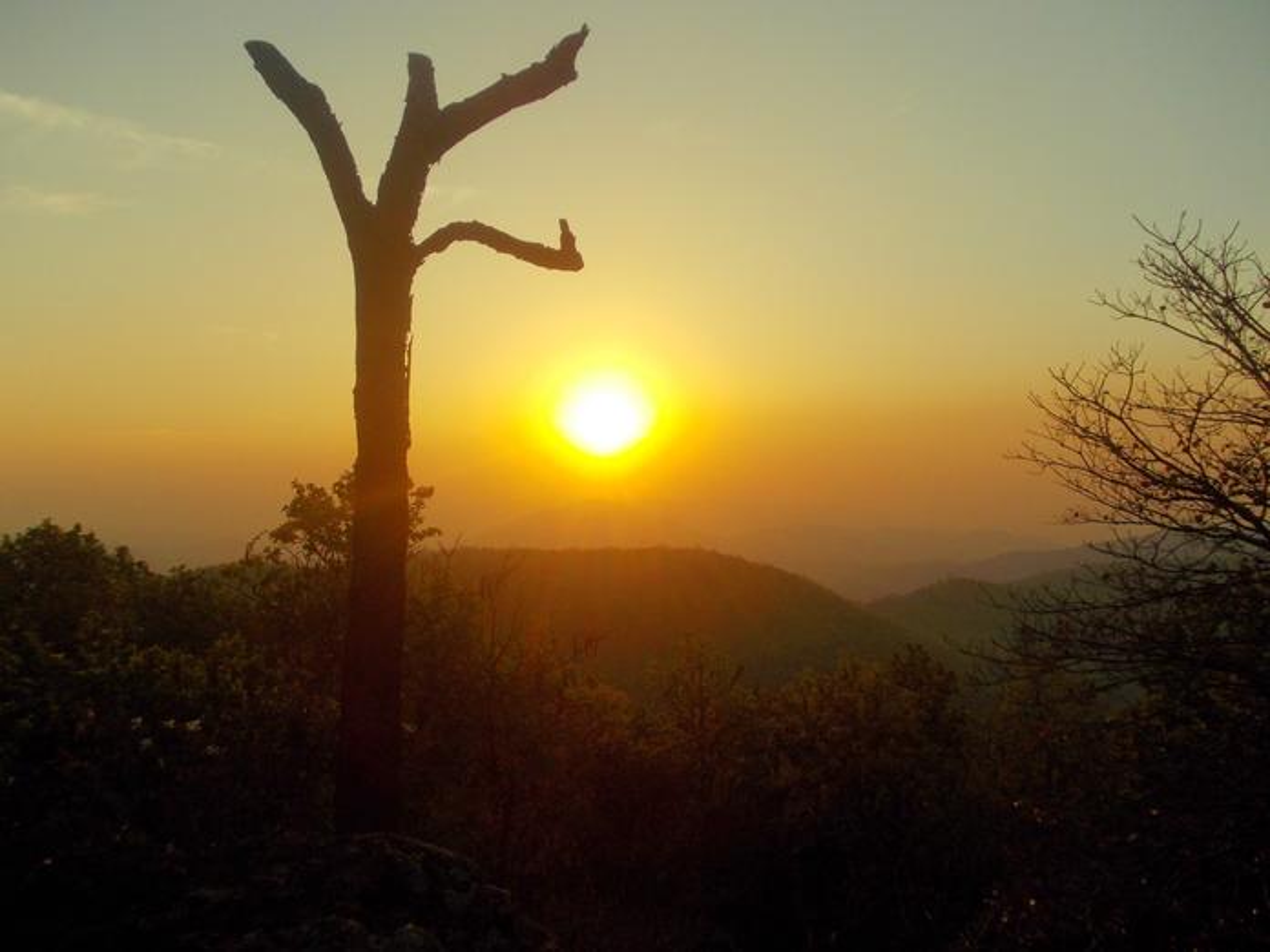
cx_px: 635
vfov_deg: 49.7
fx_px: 1027
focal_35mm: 28
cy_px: 476
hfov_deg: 63.4
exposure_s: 1/400
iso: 80
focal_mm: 4
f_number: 5.4
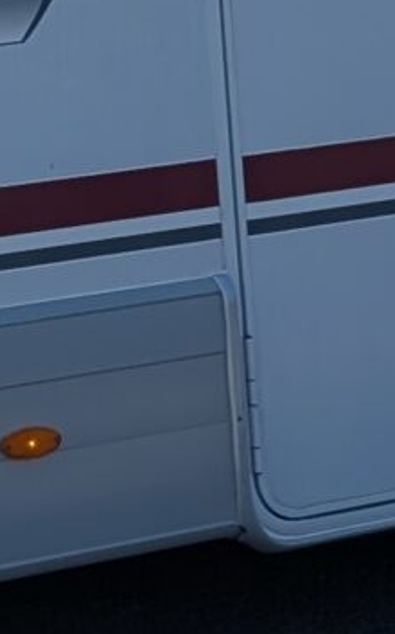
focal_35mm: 185
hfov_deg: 6.9
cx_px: -291
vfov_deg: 11.2
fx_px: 3193
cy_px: -61
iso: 22
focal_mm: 6.9
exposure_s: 1/1418
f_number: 1.68
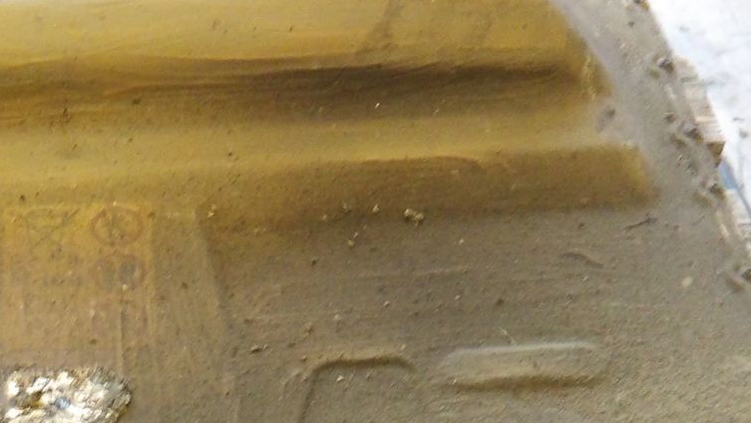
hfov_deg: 25.2
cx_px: -1
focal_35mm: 80
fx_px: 1593
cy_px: 669
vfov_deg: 14.0
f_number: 3
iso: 624
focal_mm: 4.9
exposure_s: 1/60
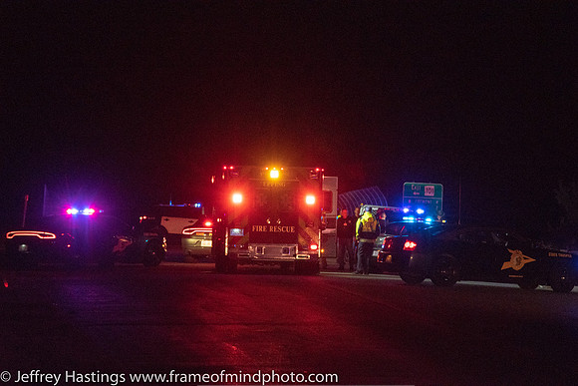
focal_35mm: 174
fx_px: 2794
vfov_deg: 7.9
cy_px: 193
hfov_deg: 11.8
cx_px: 289
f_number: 4.5
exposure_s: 1/640
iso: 2000
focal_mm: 116
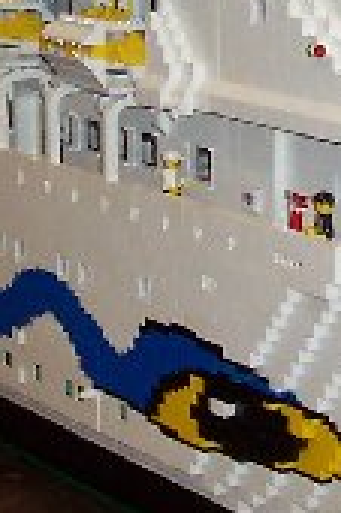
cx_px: 228
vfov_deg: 12.7
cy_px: 41
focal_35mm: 161
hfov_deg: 8.5
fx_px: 2292
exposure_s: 1/60
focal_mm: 5.6
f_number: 2.8
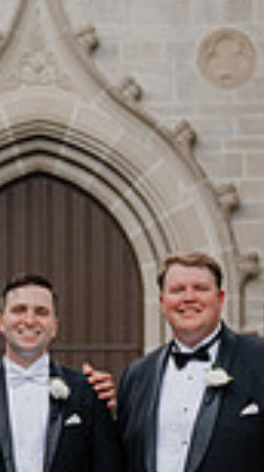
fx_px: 2390
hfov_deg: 6.3
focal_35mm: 191
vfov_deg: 11.2
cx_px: 12
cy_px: 425
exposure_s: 1/250
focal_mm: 46
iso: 64
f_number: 2.8
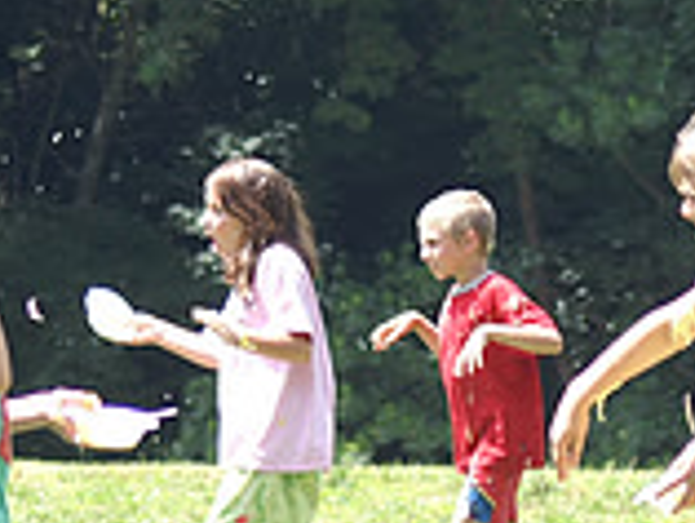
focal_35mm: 373
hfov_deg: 5.3
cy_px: 284
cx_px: 390
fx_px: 7495
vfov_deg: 4.0
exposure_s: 1/250
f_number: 5
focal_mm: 70
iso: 100
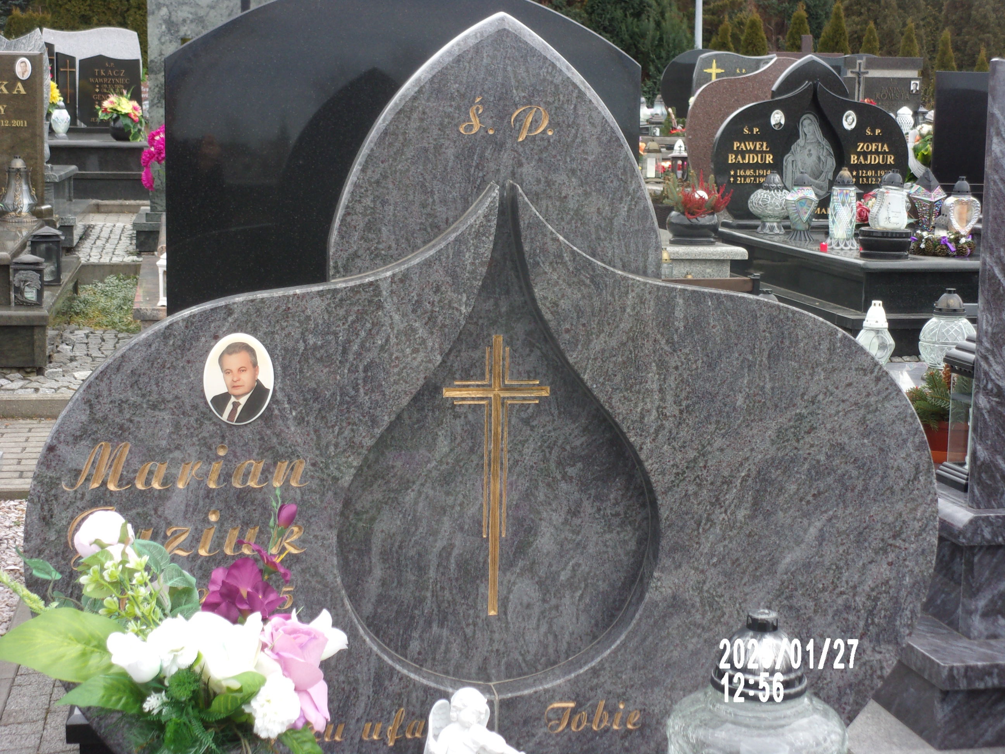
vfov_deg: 22.9
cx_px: 502
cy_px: 377
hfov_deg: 30.3
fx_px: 1858
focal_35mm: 64
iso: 80
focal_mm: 11.5
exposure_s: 1/70
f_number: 5.2
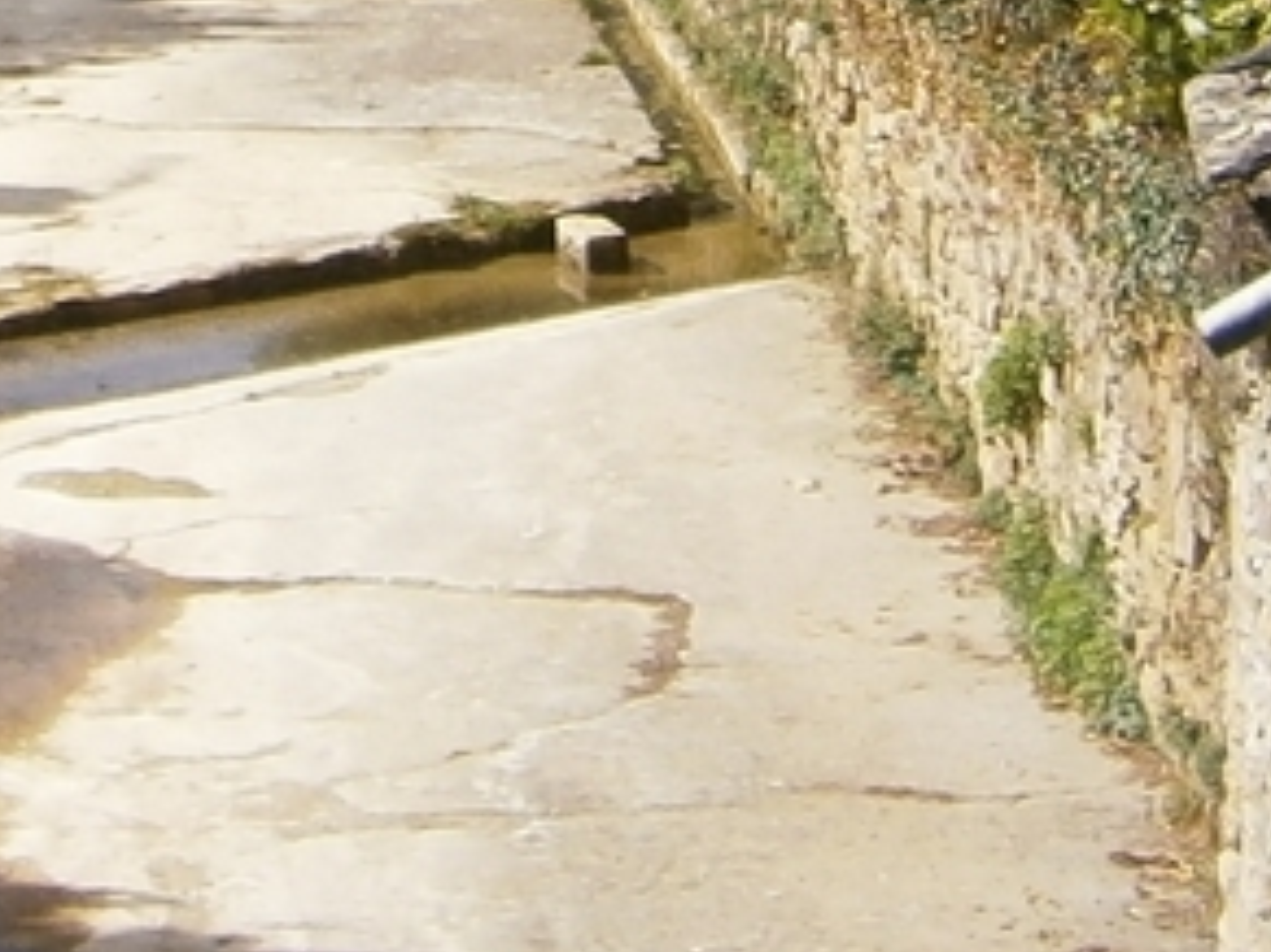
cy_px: -692
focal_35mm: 134
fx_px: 4918
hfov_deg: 14.6
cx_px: 122
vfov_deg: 10.5
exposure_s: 1/160
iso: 80
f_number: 8
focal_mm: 4.7
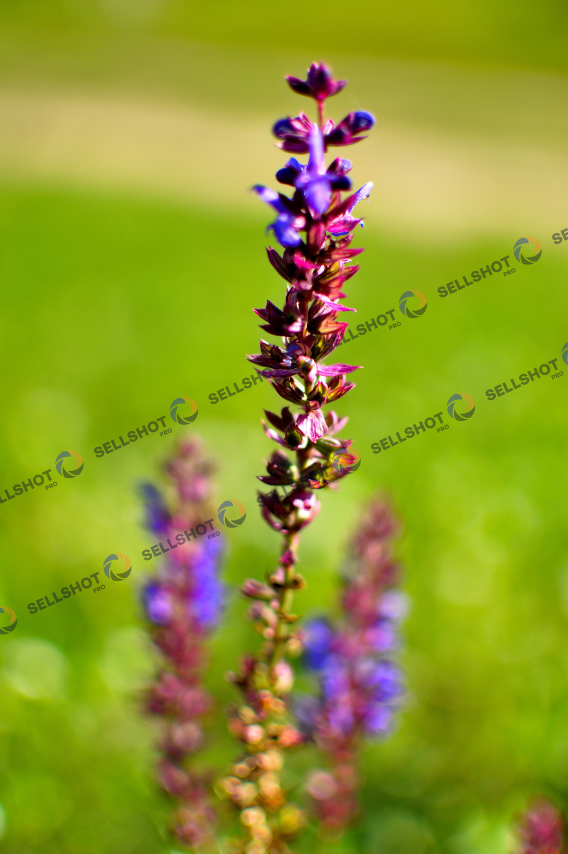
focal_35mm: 52
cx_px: 284
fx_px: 1245
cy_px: 427
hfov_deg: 25.7
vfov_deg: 37.9
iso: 200
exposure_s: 1/3200
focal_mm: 35
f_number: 1.8
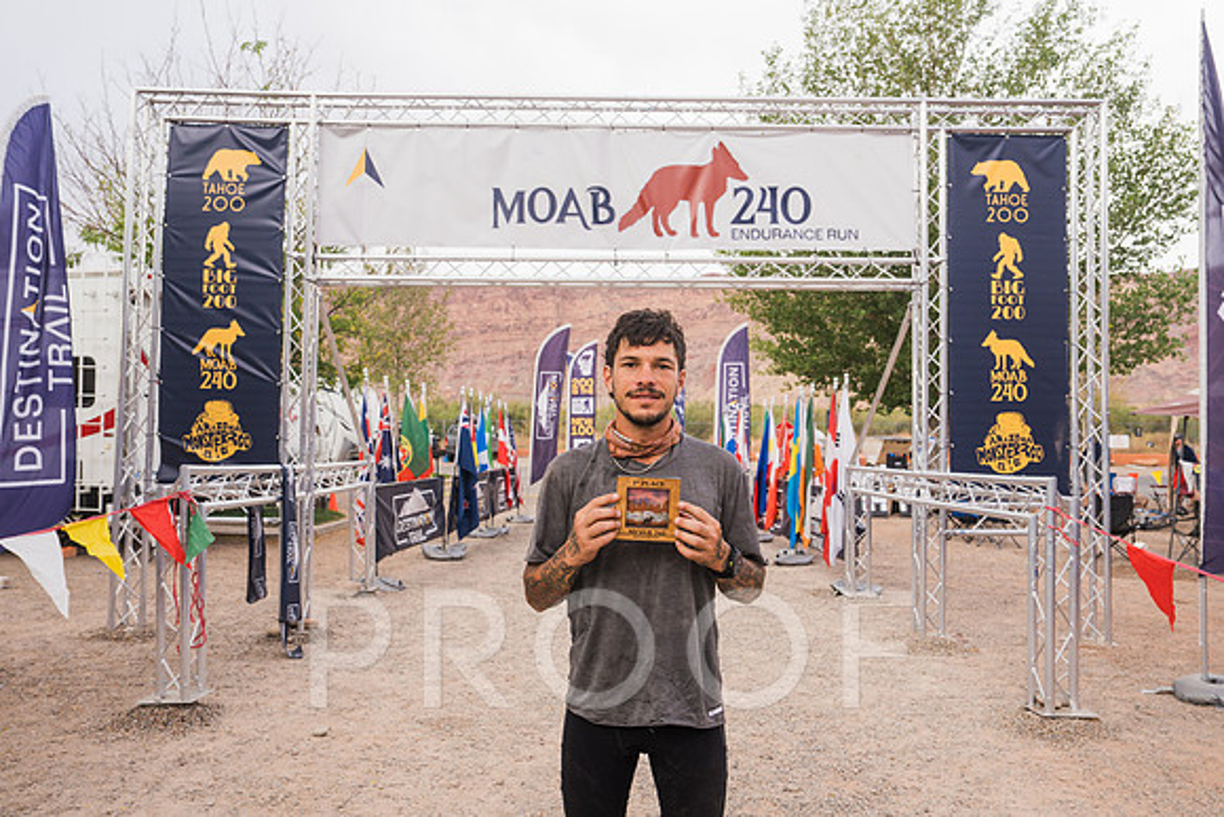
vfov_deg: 48.0
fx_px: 918
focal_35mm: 27
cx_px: 612
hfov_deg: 67.4
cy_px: 408
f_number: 5
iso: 640
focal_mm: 27
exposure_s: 1/200
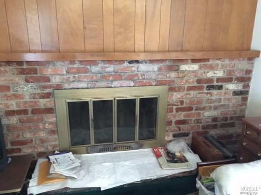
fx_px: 219
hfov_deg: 61.7
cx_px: 130
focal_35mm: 29
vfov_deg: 48.2
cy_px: 98
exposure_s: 1/15
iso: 320
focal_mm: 4.15
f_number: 2.2
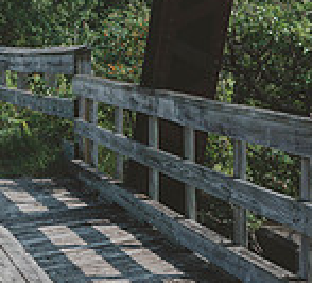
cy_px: 67
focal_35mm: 150
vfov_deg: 11.0
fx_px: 1459
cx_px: -253
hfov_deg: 11.3
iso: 100
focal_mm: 24
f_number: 6.3
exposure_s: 1/320
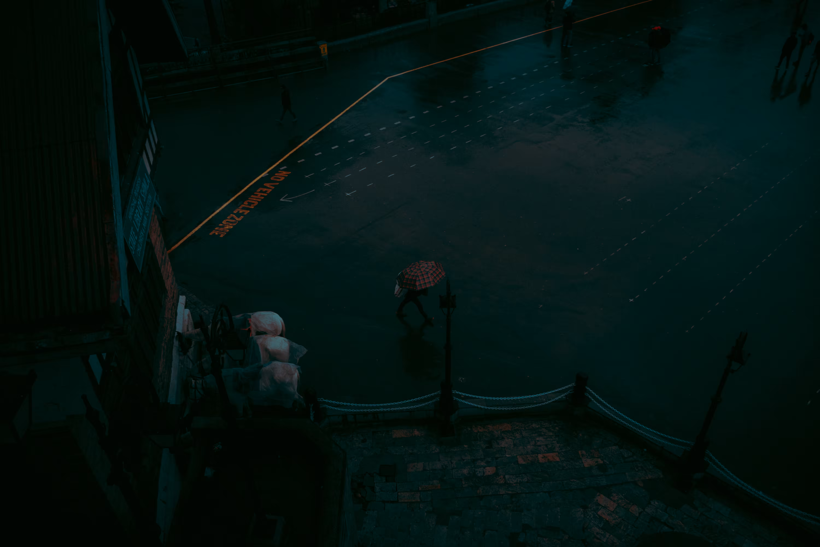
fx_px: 615
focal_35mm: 27
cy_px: 274
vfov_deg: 47.9
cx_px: 410
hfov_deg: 67.4
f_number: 3.5
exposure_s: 1/200
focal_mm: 18
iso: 200
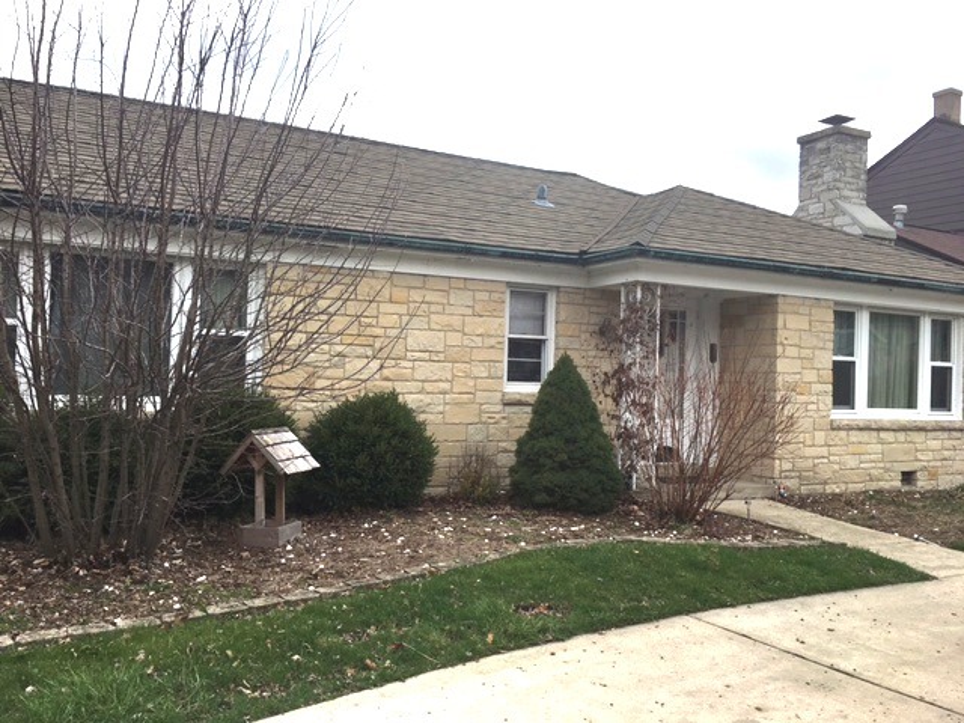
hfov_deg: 61.7
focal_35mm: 29
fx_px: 808
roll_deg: -2.1
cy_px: 362
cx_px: 482
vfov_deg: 48.2
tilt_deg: +0.1
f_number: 2.2
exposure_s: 1/1538
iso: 25
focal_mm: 4.15
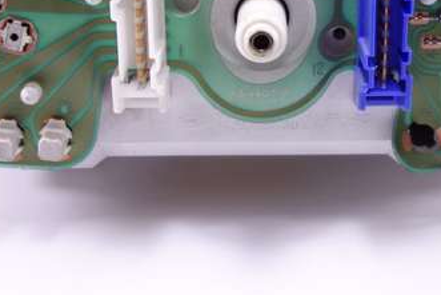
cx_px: 264
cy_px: 1
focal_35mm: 65
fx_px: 797
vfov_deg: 20.3
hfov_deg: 30.9
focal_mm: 10.4
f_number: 1.8
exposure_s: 1/80
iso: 125
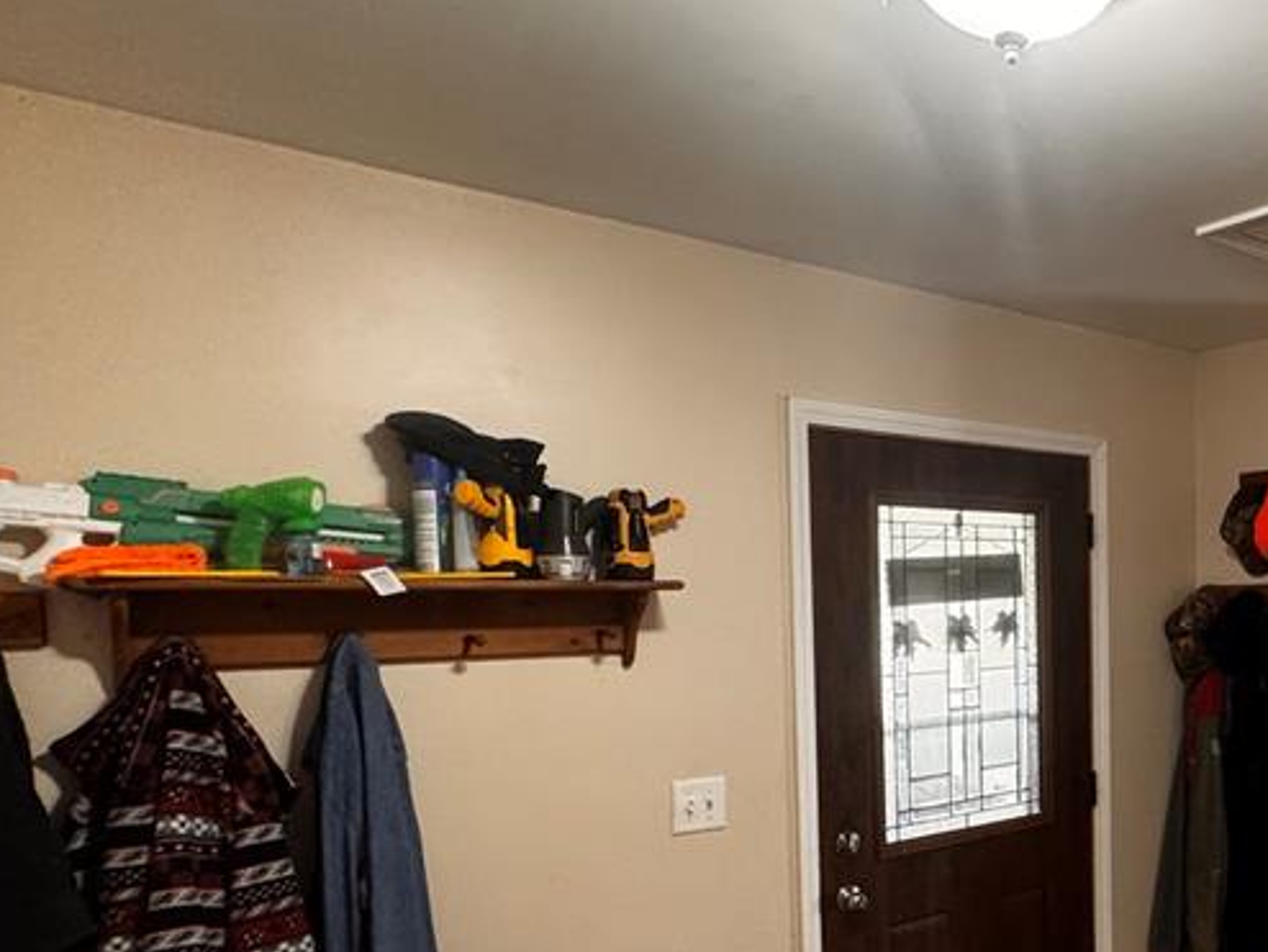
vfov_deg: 47.4
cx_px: 1124
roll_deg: +0.4
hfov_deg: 54.3
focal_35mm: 29
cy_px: 647
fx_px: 1063
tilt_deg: -3.5
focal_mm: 2.22
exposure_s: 1/60
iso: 500
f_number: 2.2
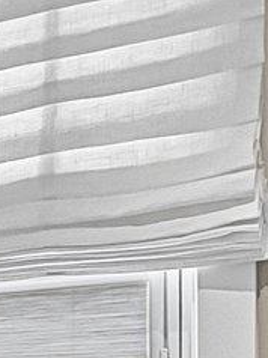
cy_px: 509
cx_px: -887
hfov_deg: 7.4
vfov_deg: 15.3
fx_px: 1251
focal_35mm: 121
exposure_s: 1/50
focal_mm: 14.6
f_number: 7.1
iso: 2500
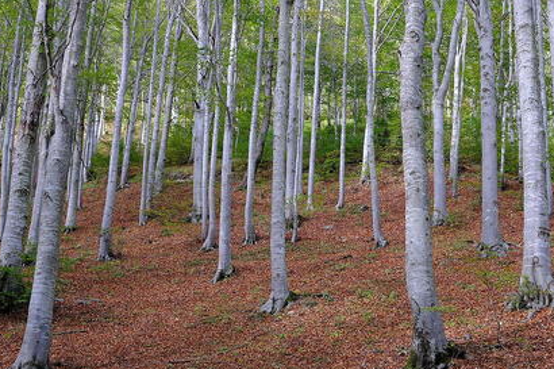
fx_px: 923
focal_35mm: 60
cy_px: 226
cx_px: 319
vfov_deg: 22.6
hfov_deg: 33.4
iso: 1000
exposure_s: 1/100
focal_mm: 27
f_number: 8
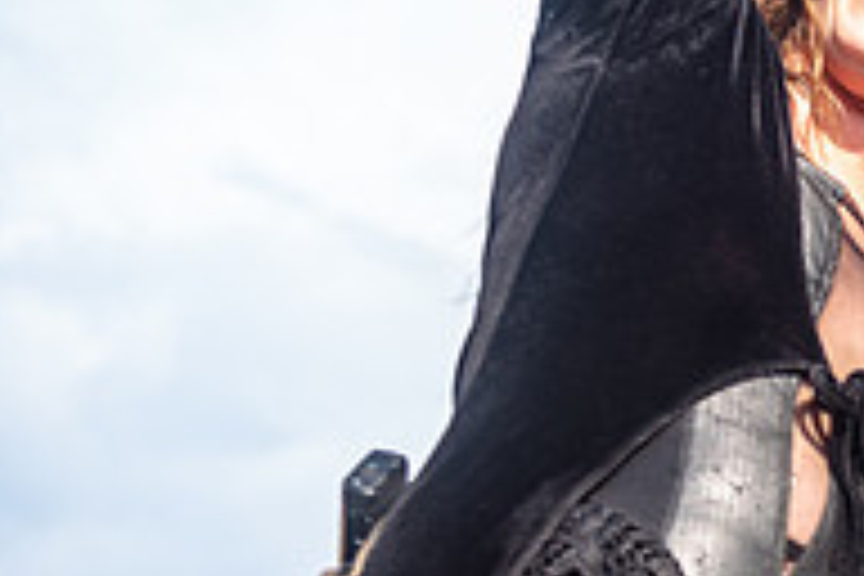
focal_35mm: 145
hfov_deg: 13.6
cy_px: 187
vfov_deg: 9.5
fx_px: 3480
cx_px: 1130
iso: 100
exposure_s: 1/400
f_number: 3.2
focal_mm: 48
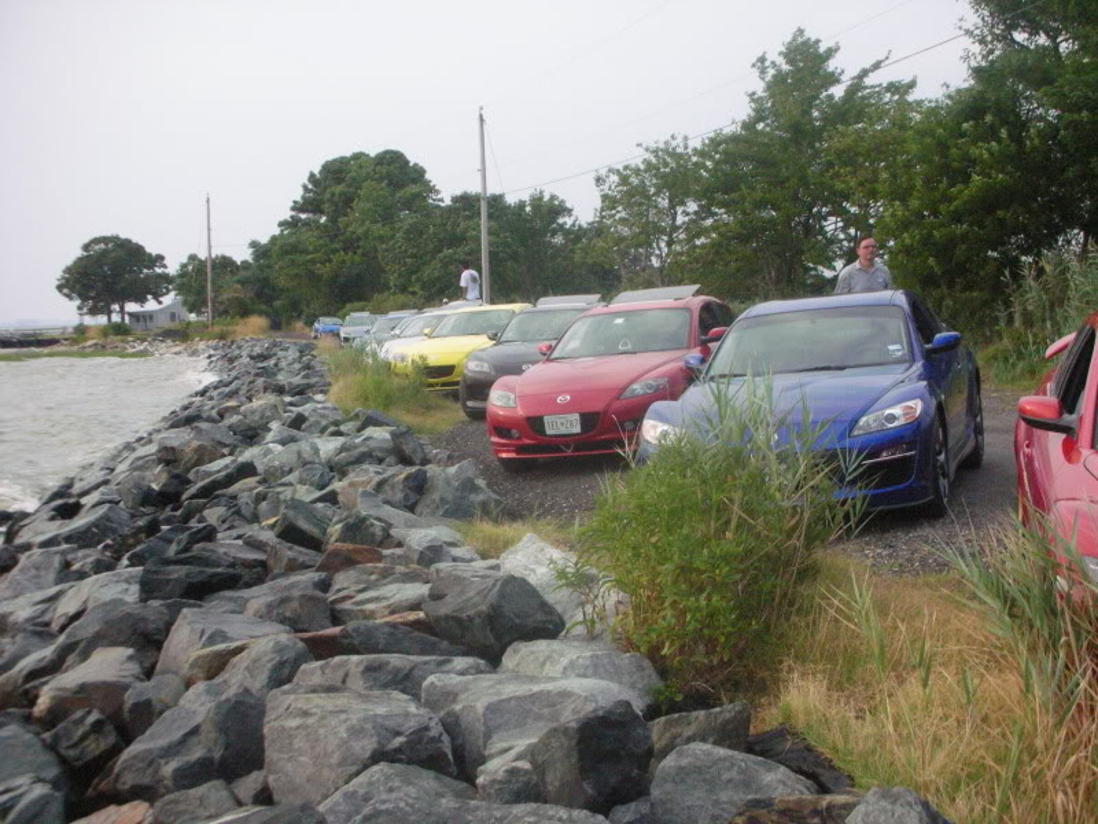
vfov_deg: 27.5
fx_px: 1681
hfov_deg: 36.2
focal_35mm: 53
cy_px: 412
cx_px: 549
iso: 400
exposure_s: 1/85.4
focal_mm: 8.8
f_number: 10.5
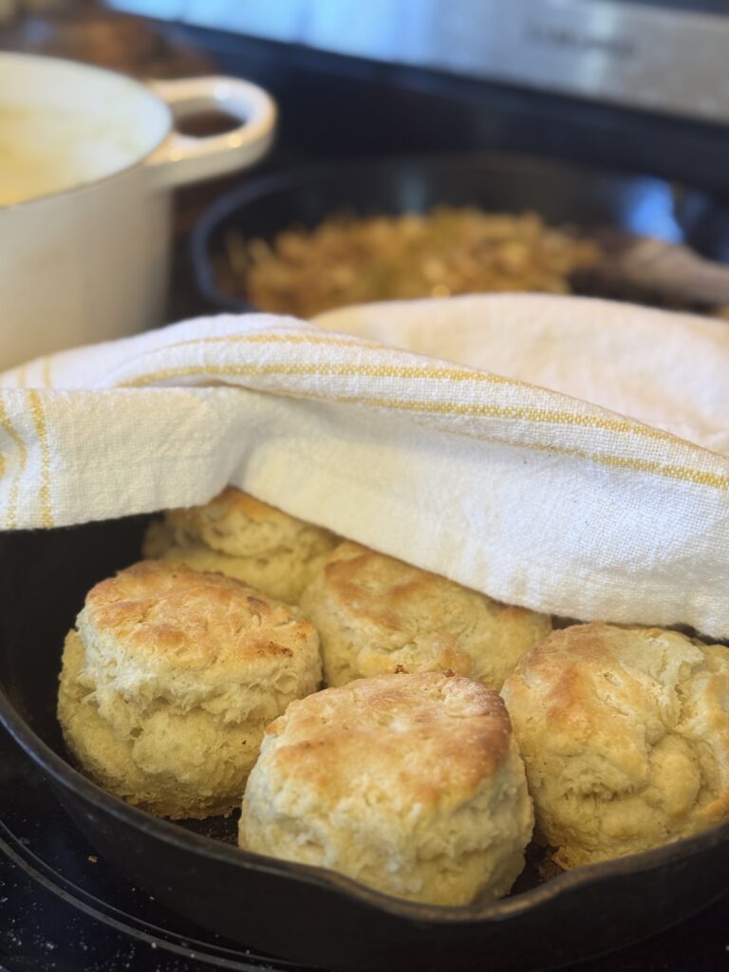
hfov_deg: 30.3
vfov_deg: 39.7
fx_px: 1348
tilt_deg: -31.0
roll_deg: -0.4
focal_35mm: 48
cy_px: 486
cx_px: 364
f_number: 1.78
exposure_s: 1/60
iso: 200
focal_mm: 6.76
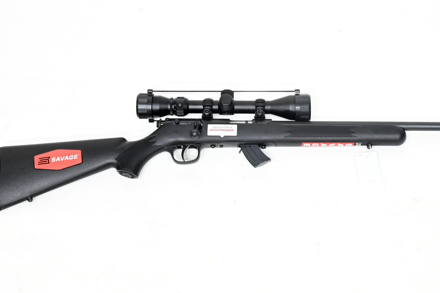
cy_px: 138
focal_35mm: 61
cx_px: 268
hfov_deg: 32.8
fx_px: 745
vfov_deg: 22.3
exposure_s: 1/3
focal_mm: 48
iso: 320
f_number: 10
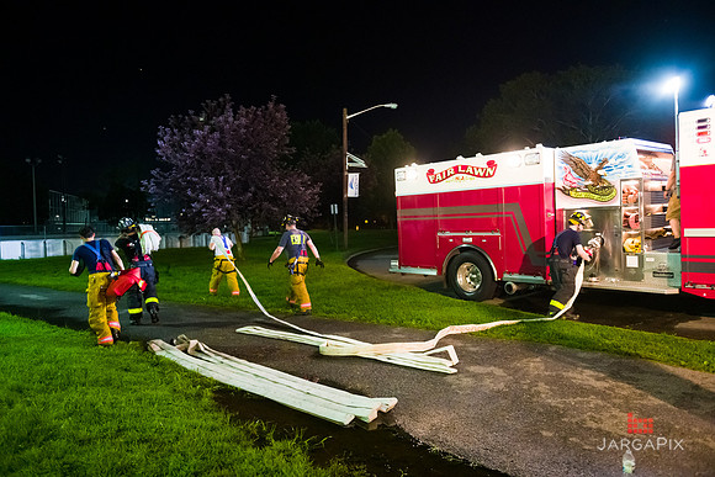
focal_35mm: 24
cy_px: 238
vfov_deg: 53.2
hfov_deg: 73.7
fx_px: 477
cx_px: 358
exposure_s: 1/125
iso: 6400
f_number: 3.2
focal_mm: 24
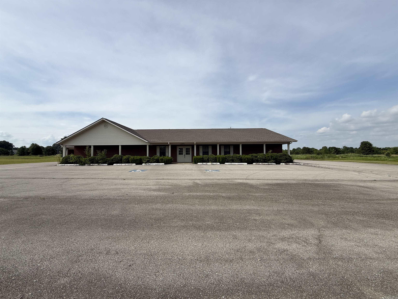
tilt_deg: +2.7
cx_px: 199
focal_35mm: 14
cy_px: 150
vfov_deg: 85.7
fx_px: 161
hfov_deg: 102.1
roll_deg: +0.6
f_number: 2.2
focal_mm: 2.22
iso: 50
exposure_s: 1/3289
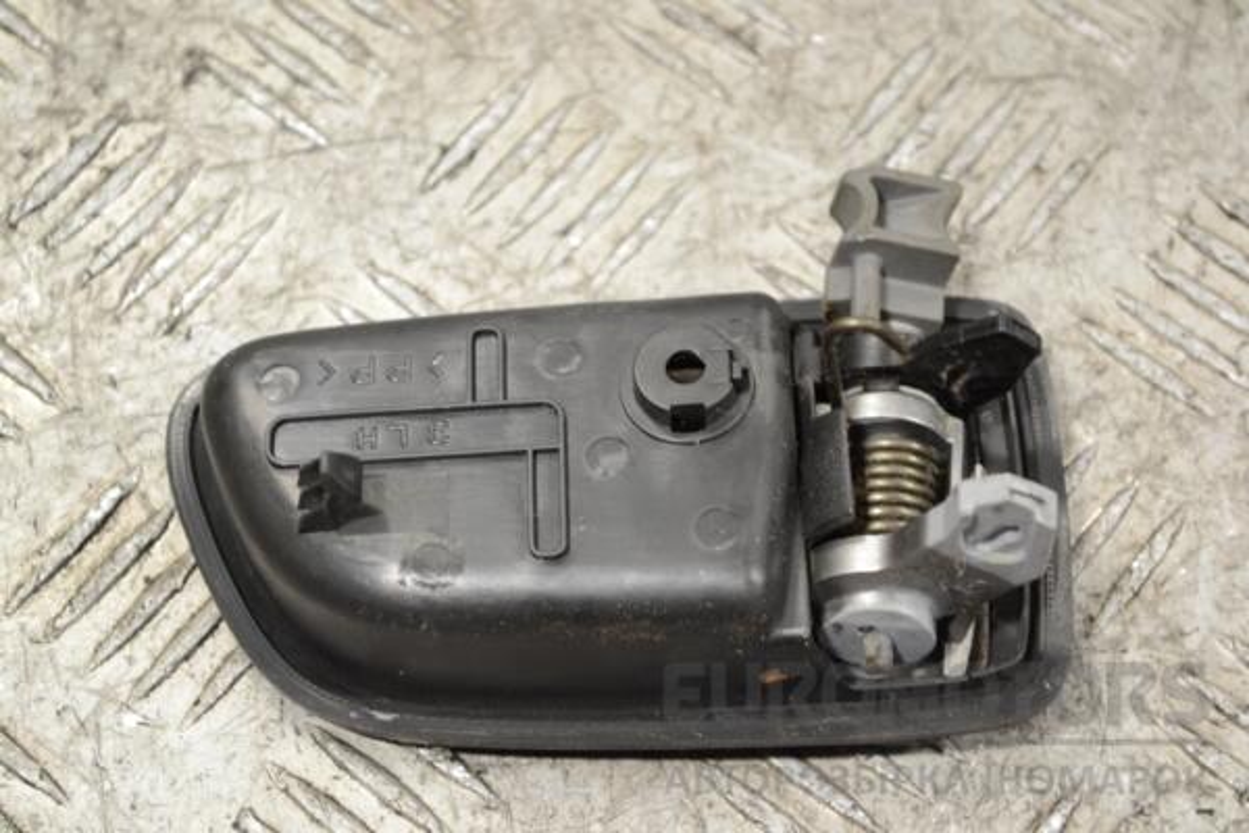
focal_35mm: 82
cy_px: 416
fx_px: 2862
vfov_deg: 16.6
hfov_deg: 24.6
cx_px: 624
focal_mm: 55
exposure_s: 1/30
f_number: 5.6
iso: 360
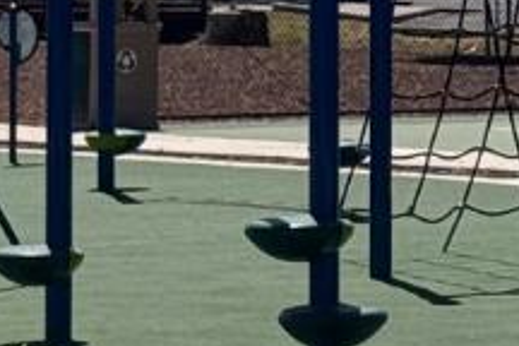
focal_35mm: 347
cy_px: -328
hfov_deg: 5.9
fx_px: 5002
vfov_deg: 3.9
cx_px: 754
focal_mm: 6.76
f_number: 1.78
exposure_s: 1/7092
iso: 64
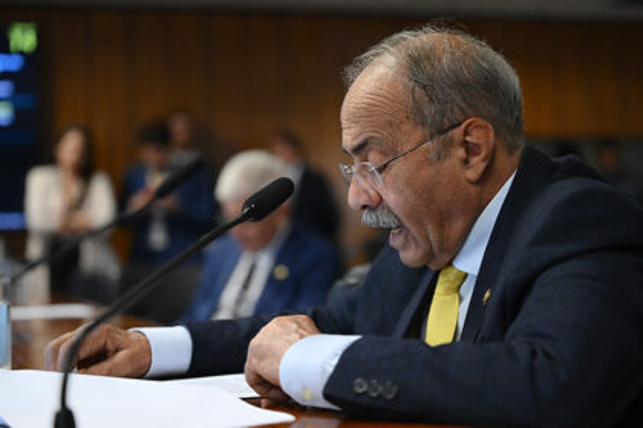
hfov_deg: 28.8
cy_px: 214
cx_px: 322
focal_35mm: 70
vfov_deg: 19.5
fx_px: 1250
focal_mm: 70
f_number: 2.8
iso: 1600
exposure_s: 1/160
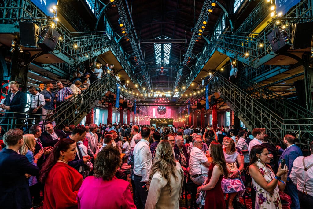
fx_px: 157
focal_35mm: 18
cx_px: 156
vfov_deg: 67.4
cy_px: 104
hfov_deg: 90.0
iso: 1250
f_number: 4
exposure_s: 1/30
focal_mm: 18
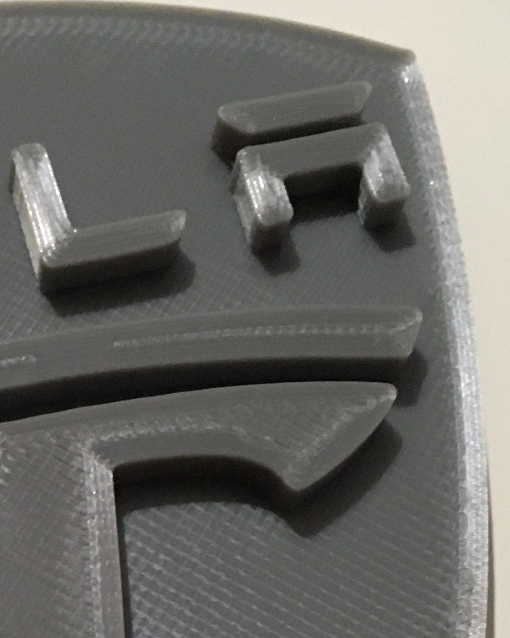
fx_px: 1604
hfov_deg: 17.4
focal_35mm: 85
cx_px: -66
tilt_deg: -69.4
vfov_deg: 21.3
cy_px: 714
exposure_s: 1/20
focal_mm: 4.15
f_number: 2.2
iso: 200
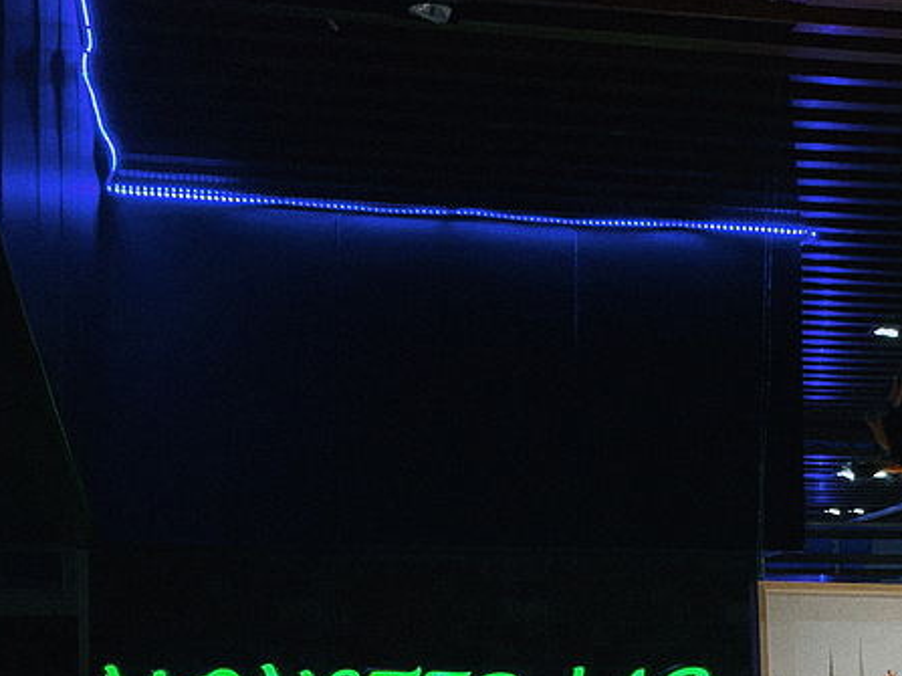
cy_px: 670
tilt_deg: +2.6
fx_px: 2162
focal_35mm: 83
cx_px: 690
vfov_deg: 17.4
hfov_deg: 23.3
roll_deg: +0.2
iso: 32
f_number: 2.2
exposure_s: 1/50
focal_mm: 4.15
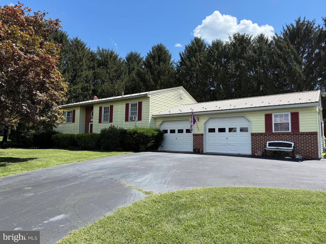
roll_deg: -1.1
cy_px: 122
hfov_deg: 71.6
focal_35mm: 24
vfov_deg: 56.8
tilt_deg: +7.1
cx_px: 163
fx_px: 226
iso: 80
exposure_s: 1/3021
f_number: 1.78
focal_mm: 6.76
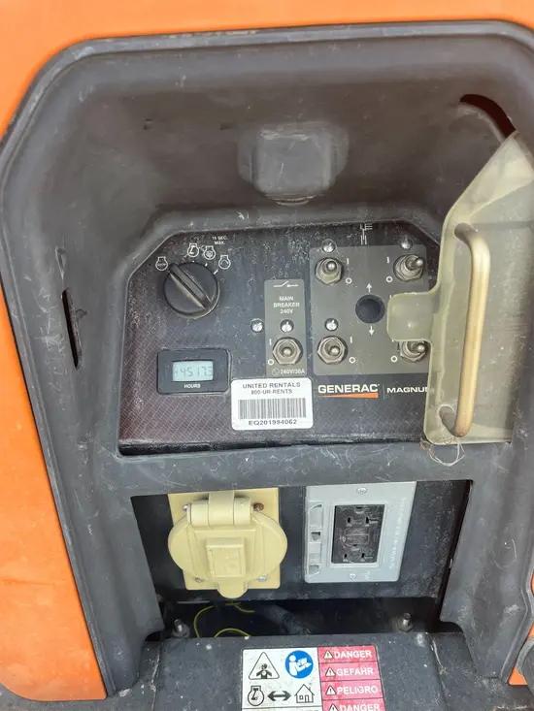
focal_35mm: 26
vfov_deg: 67.3
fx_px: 535
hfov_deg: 53.1
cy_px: 356
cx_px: 267
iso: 32
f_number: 1.6
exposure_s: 1/145
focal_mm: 5.1
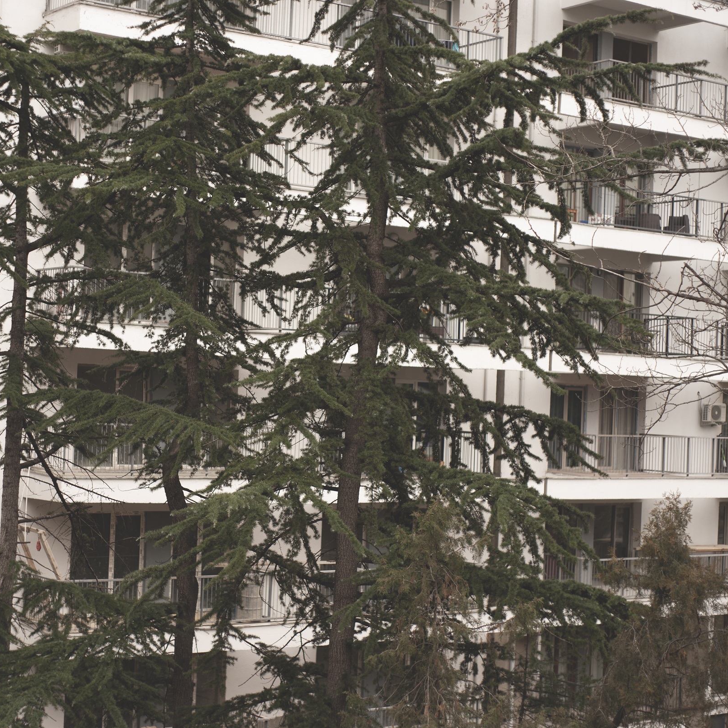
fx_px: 1523
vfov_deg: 26.9
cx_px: 268
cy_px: 365
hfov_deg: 26.8
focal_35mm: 64
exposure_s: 1/100
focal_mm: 50
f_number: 2.8
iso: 100
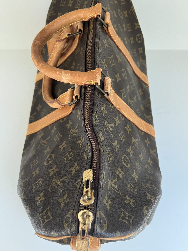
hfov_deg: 53.1
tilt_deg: -64.6
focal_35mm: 26
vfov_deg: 67.3
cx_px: 94
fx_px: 188
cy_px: 126
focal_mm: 5.7
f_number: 1.5
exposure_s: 1/58
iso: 500
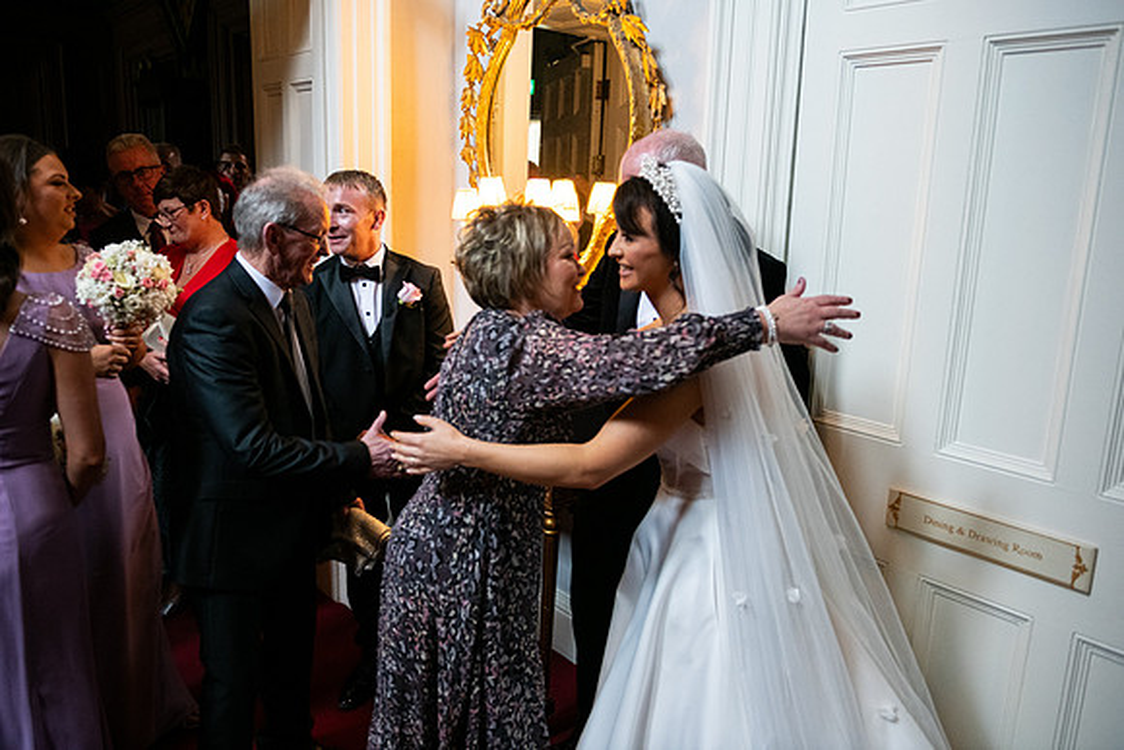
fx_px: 874
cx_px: 562
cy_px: 375
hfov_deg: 65.5
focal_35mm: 28
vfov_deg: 46.4
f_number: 3.5
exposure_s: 1/160
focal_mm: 28
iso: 1600
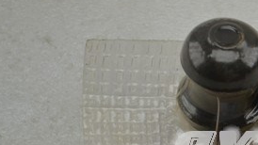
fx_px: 1383
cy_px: 144
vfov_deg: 6.0
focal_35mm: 202
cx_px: 282
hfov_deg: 10.5
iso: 280
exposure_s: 1/125
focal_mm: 55
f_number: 5.6
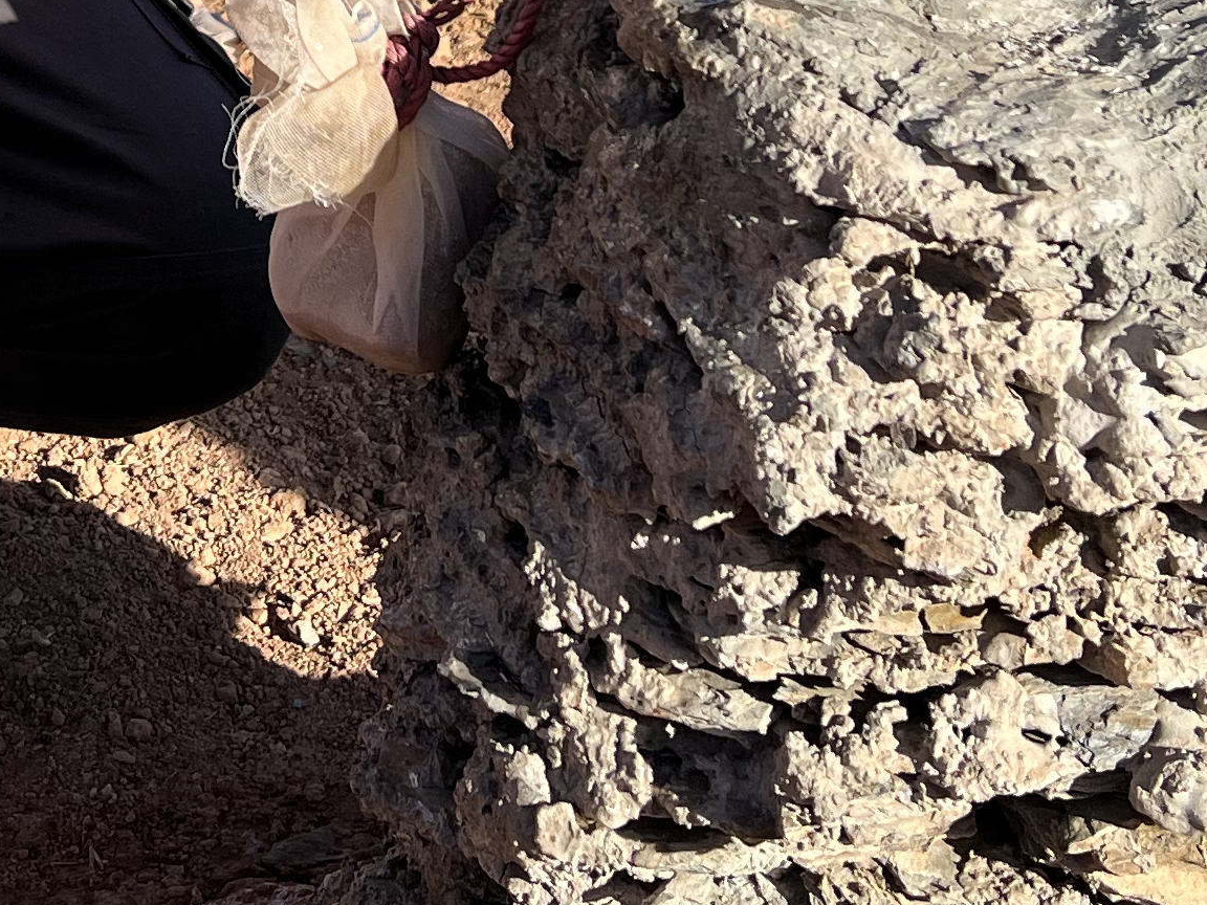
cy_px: -289
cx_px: -30
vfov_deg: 15.4
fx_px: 3173
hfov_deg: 20.8
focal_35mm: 91
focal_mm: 5.7
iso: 50
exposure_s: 1/4115
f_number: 1.5
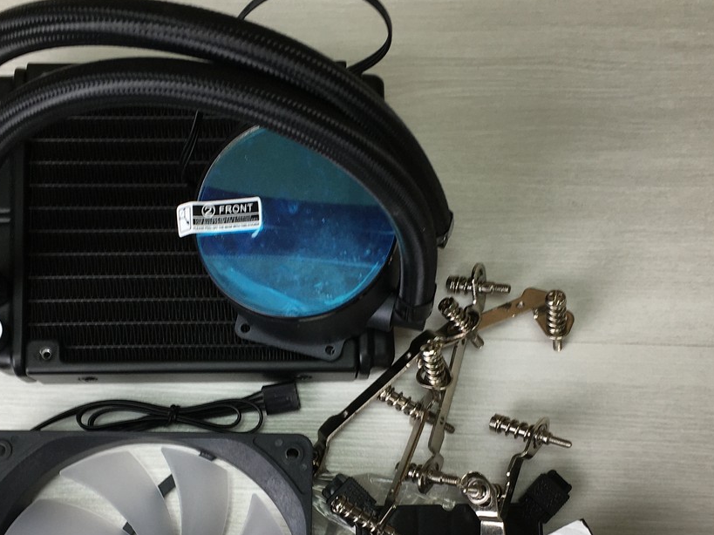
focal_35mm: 51
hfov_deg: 37.4
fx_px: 1052
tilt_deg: -80.9
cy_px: 397
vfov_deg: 28.2
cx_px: 308
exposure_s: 1/50
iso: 25
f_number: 2.2
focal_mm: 4.15
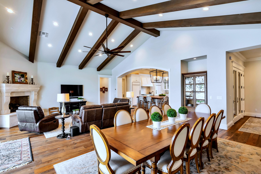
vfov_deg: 72.1
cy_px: 87
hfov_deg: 95.0
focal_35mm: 16
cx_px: 130
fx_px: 120
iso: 640
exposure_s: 1/80
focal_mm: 11
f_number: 5
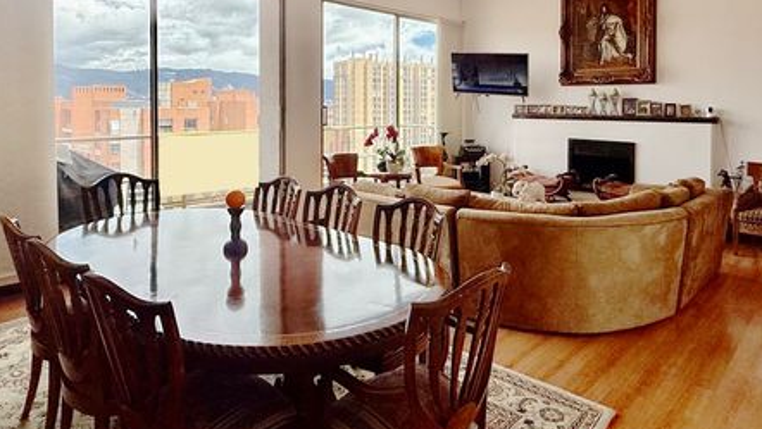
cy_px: 114
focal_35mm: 23
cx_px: 375
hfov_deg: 78.7
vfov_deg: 47.9
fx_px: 465
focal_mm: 2.22
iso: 64
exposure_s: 1/864
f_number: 2.2
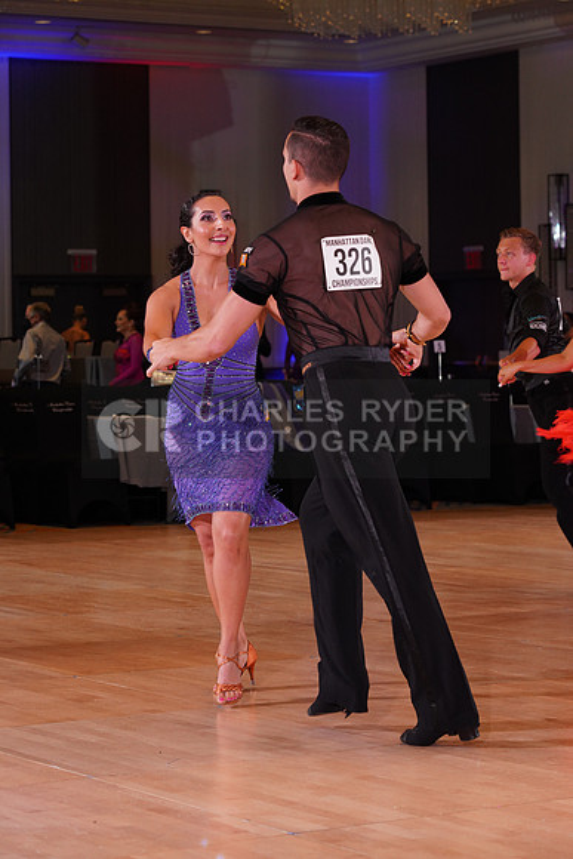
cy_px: 430
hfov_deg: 13.0
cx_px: 286
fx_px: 2505
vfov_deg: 19.5
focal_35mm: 105
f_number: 6.3
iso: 1600
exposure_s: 1/160
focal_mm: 105
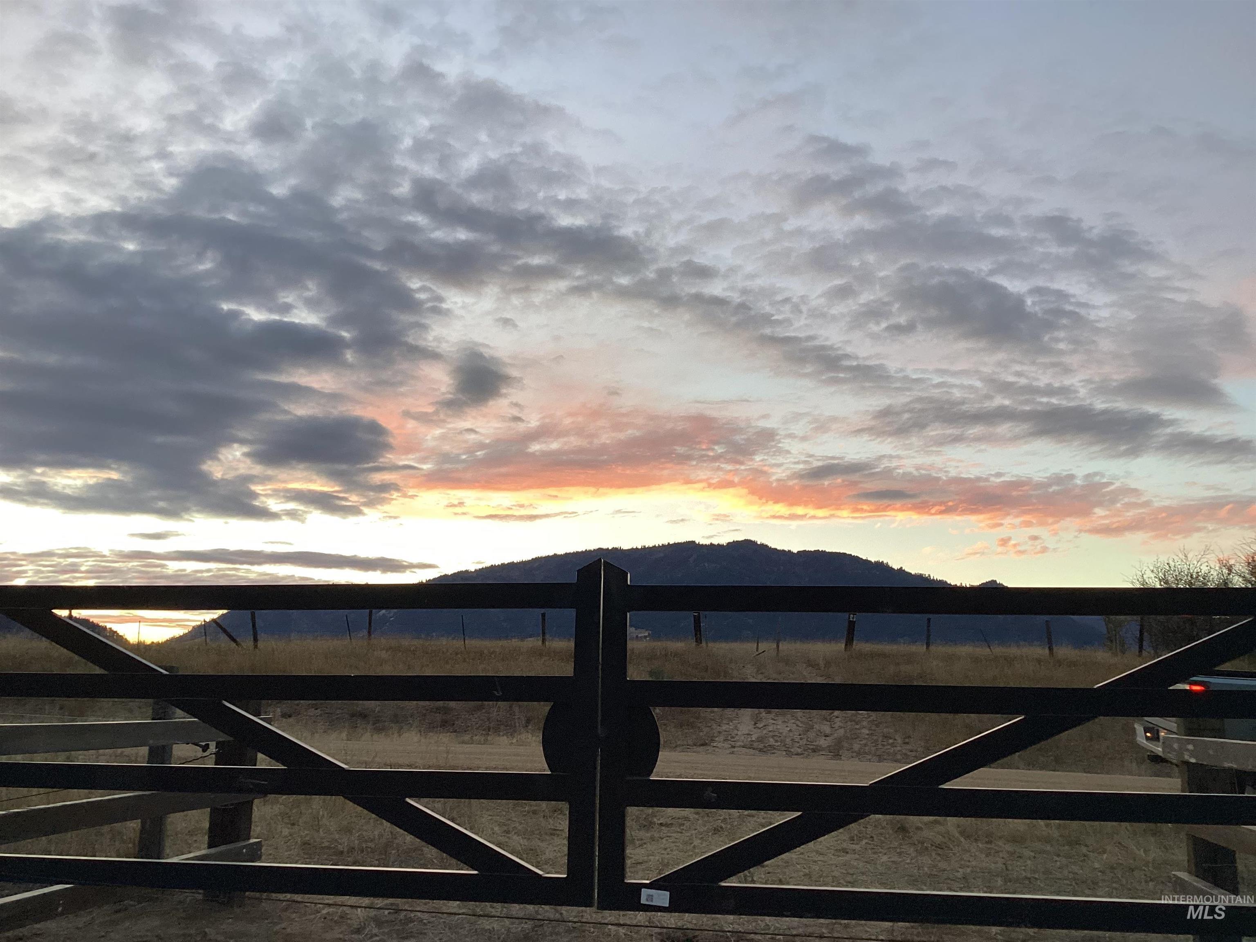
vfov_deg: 45.4
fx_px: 1125
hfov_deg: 58.4
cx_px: 628
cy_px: 471
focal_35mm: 31
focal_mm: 3.3
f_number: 2.4
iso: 80
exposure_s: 1/120
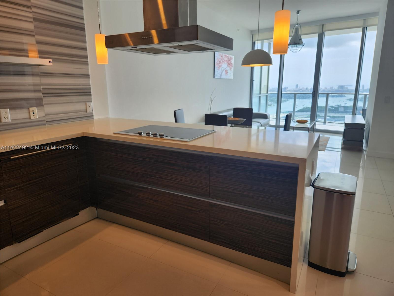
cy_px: 148
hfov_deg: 73.9
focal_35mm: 23
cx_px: 197
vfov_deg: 58.9
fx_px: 262
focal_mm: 5.4
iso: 25
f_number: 1.8
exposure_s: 1/120
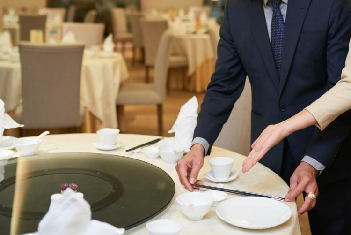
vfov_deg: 23.9
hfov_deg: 35.1
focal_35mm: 56
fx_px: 546
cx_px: 248
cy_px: 54
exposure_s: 1/180
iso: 560
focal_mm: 35
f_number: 2
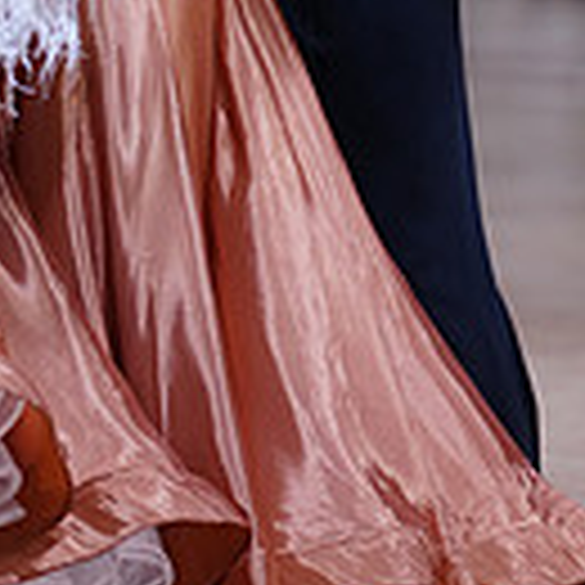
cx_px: 20
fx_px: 5812
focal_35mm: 304
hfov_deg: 5.7
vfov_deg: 5.7
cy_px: -248
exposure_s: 1/500
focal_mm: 80
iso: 640
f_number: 2.8
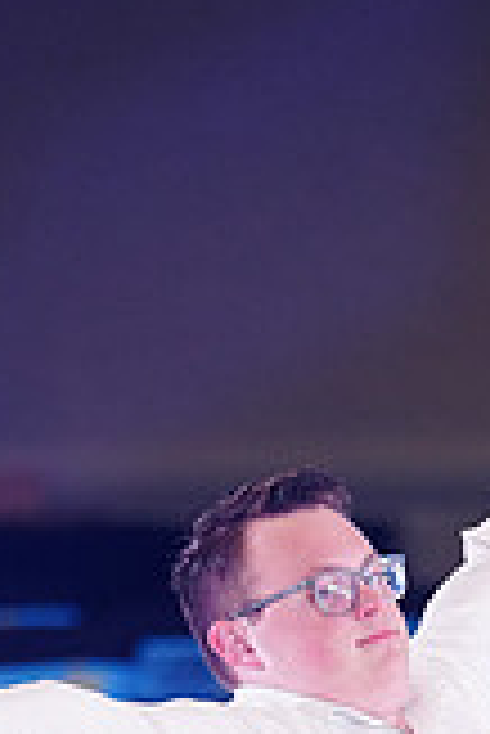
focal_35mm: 711
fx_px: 14484
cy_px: 1171
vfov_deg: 2.9
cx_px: 447
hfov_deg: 1.9
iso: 2500
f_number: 2.8
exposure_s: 1/500
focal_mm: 200
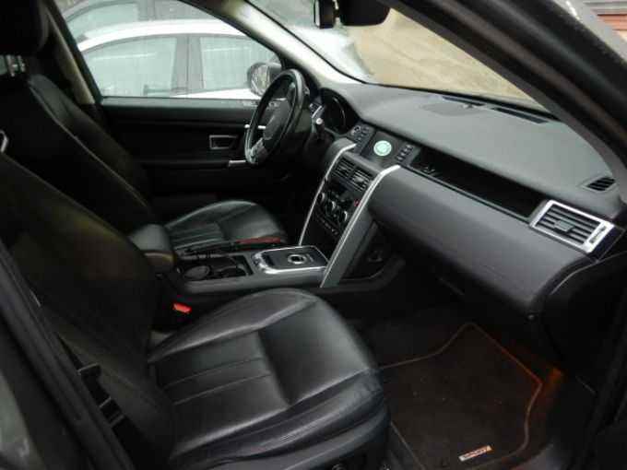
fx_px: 435
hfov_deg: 71.6
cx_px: 314
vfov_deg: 56.8
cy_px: 235
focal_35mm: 24
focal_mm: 4.3
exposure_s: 1/15
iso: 500
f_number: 2.8
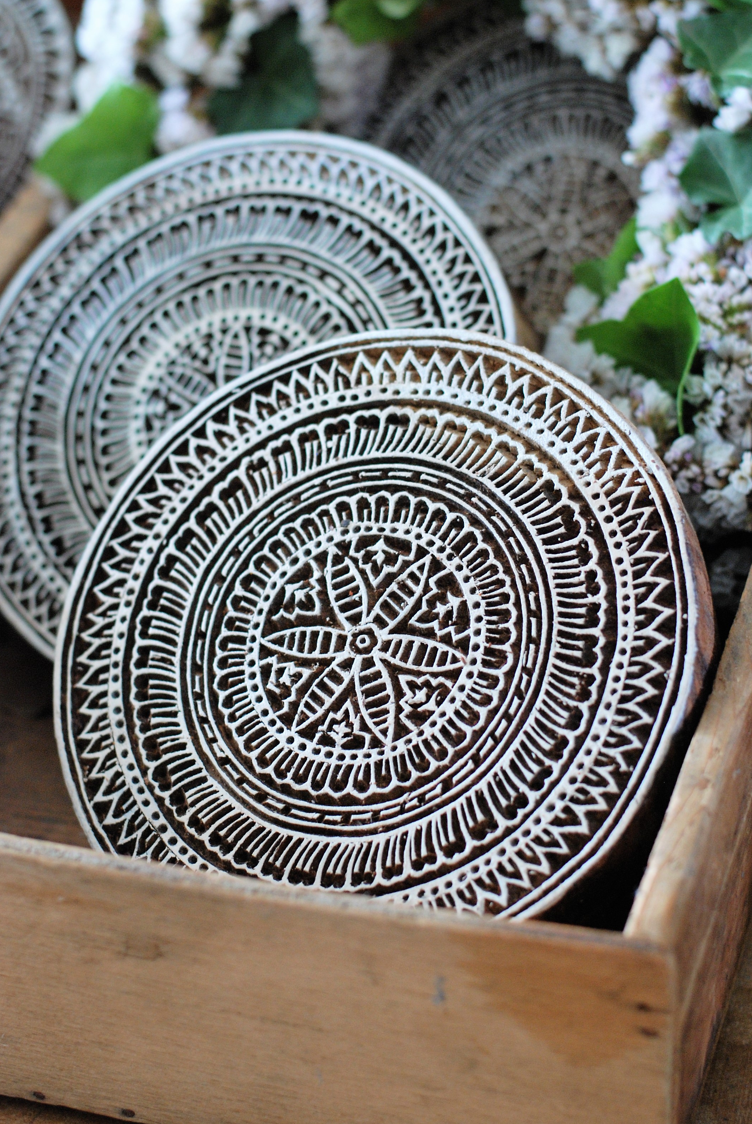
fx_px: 2875
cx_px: 401
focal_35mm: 92
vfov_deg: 22.1
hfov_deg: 14.9
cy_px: 516
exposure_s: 1/40
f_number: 3.2
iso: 500
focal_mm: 50
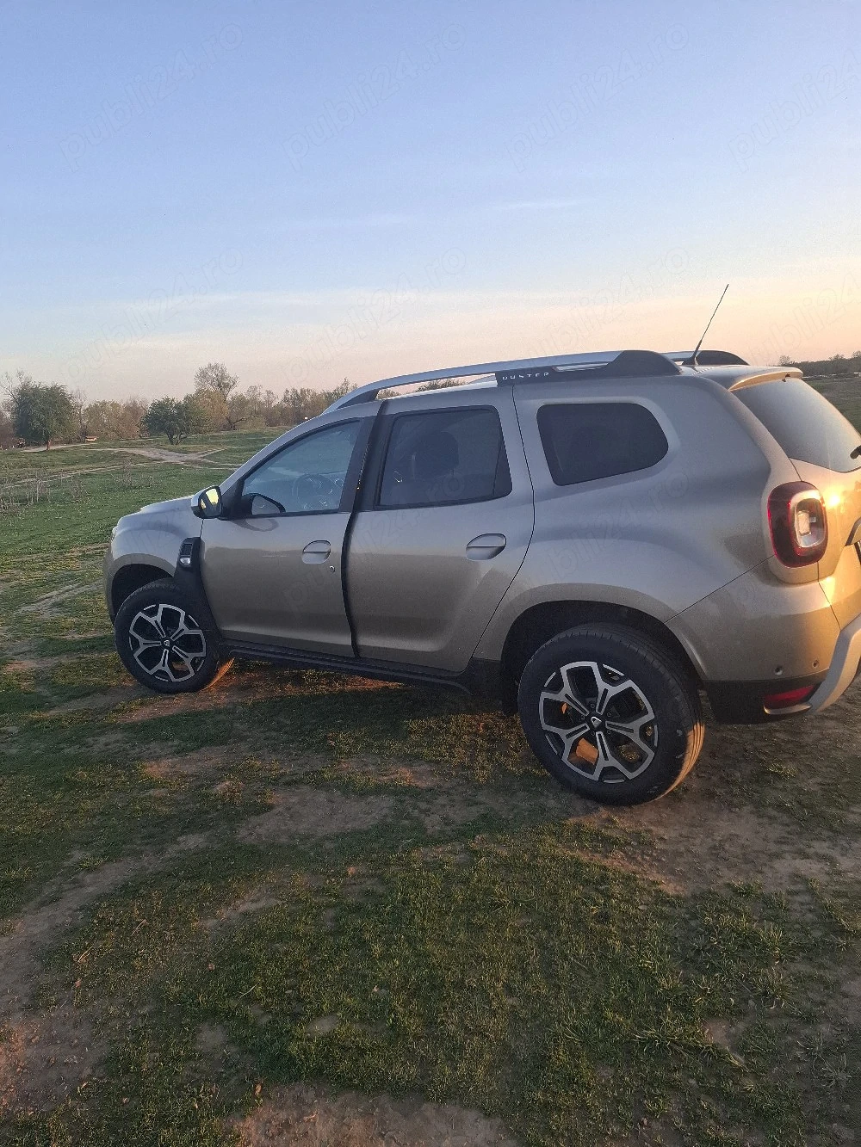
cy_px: 574
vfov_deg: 73.9
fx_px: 763
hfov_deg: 58.9
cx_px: 430
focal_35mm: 23
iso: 50
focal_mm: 5.54
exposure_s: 1/238
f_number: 1.8
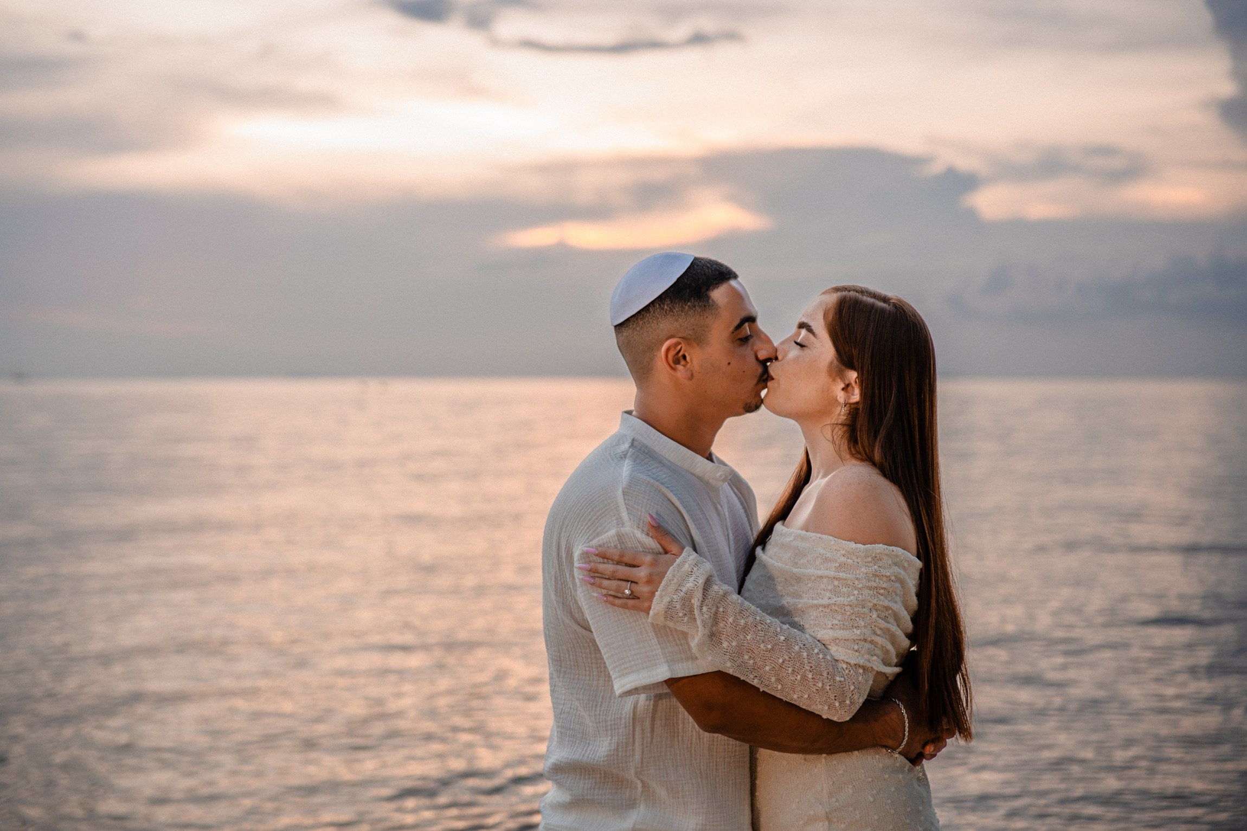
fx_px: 1819
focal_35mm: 53
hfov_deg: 37.8
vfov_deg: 25.7
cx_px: 606
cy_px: 416
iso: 640
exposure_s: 1/250
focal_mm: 50
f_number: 2.5
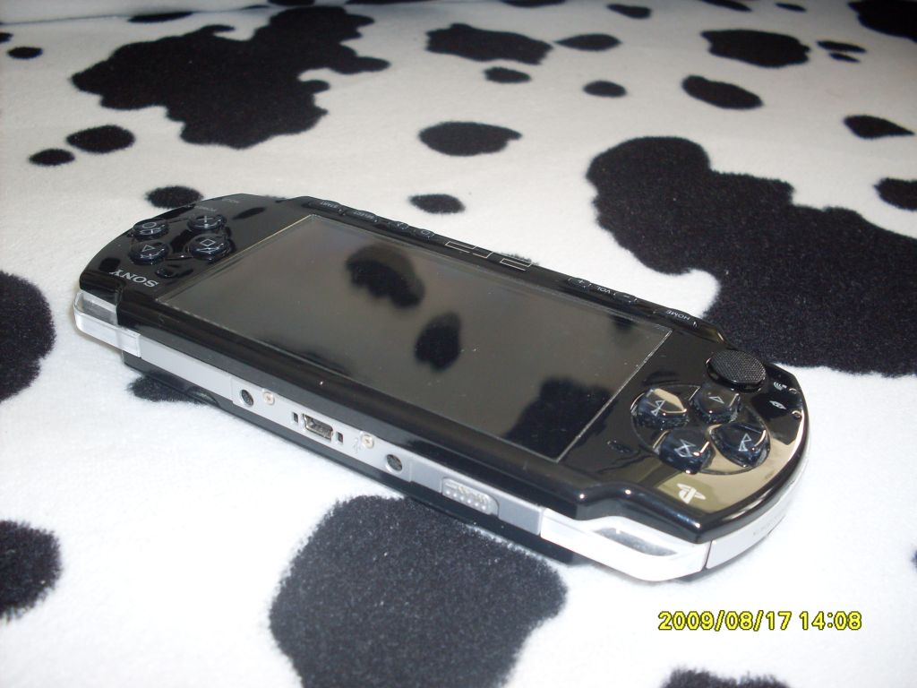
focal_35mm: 38
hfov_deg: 49.0
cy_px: 344
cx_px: 458
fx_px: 1007
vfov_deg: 37.7
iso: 100
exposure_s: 1/45
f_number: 2.8
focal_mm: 6.3
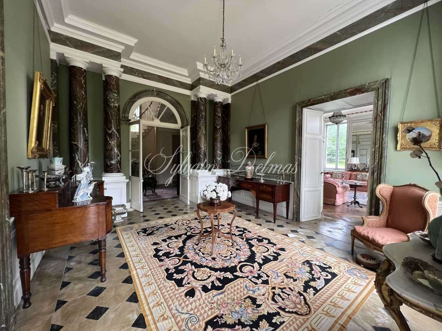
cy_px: 166
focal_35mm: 13
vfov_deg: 89.9
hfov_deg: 106.2
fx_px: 166
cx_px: 221
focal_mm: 1.57
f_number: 1.8
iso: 250
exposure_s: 1/93
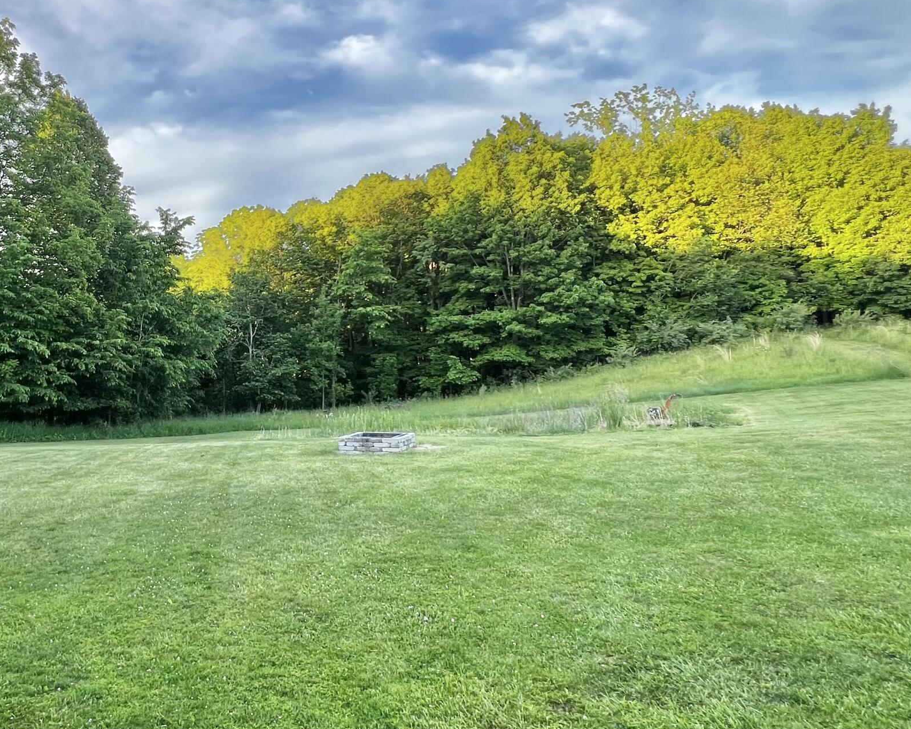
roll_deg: +0.9
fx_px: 647
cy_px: 335
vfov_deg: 58.7
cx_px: 226
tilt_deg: +3.0
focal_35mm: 24
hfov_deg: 65.9
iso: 32
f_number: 1.8
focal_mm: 1.57
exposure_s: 1/124
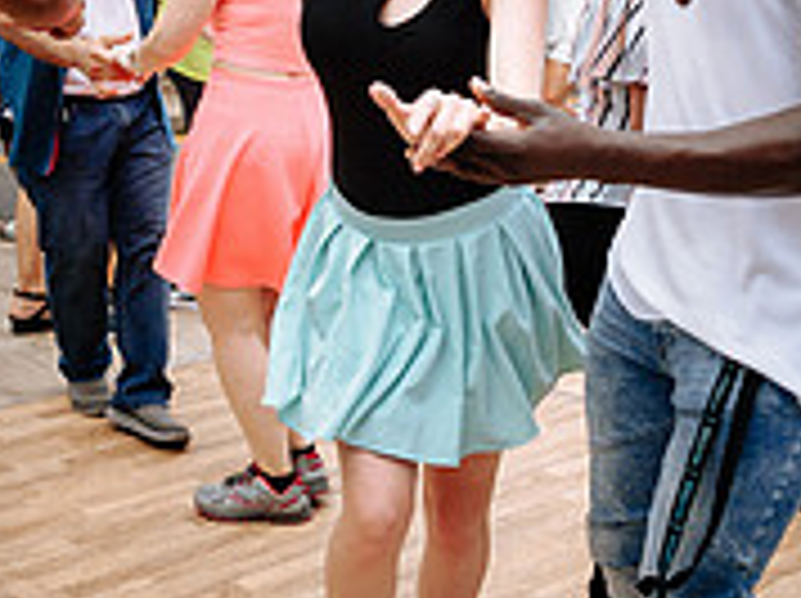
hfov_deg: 31.2
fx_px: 1433
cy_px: 279
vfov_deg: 23.6
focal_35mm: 62
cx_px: 443
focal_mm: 17
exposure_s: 1/1250
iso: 100
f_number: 4
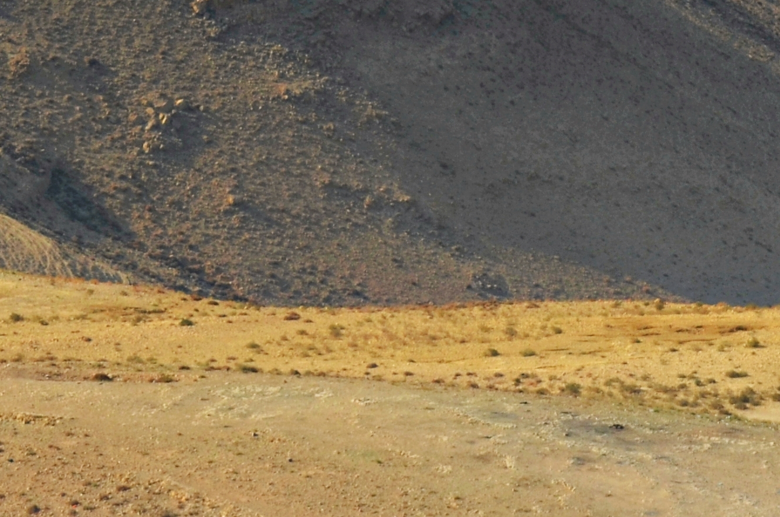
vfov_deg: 3.5
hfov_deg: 5.3
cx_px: 755
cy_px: 388
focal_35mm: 389
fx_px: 8411
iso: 200
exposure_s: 1/800
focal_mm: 70
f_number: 7.1
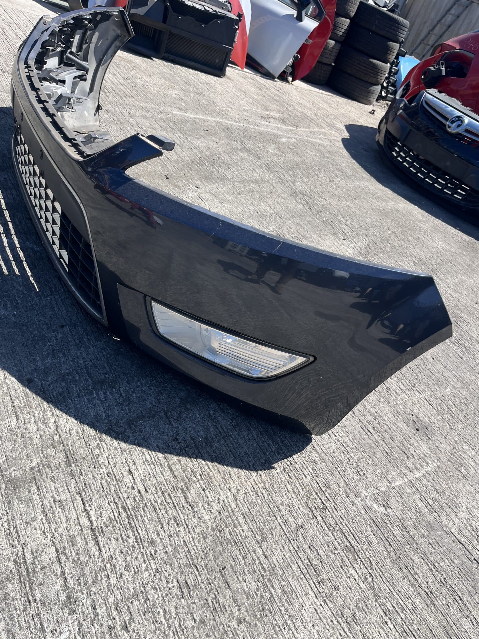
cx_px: 240
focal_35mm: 26
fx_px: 480
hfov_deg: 53.1
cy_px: 320
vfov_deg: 67.3
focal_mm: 5.1
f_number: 1.6
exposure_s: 1/2268
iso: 50
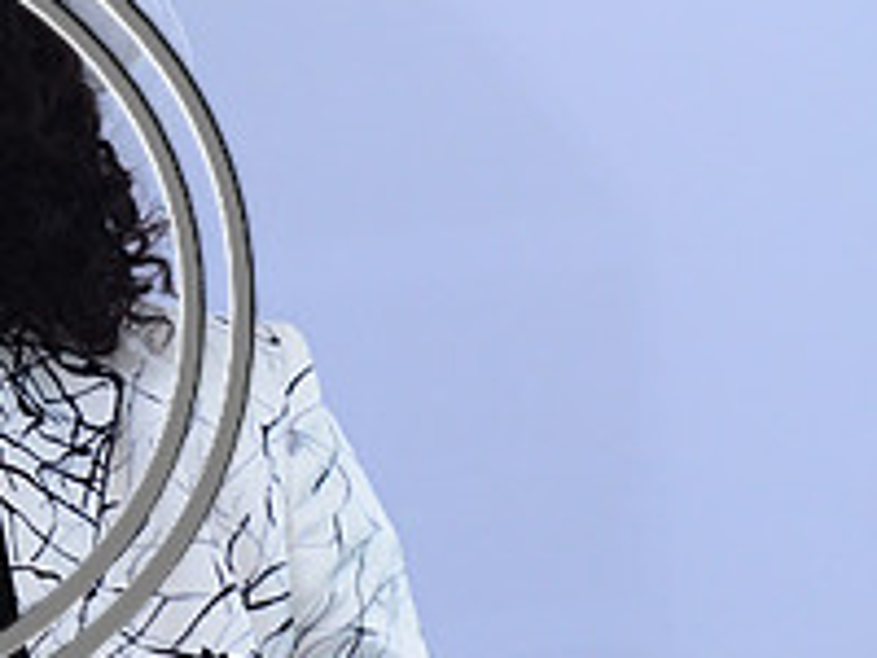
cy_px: 307
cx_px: -202
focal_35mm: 563
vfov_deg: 2.6
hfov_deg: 3.5
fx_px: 14274
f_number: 2.8
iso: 800
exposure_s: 1/250
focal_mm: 135
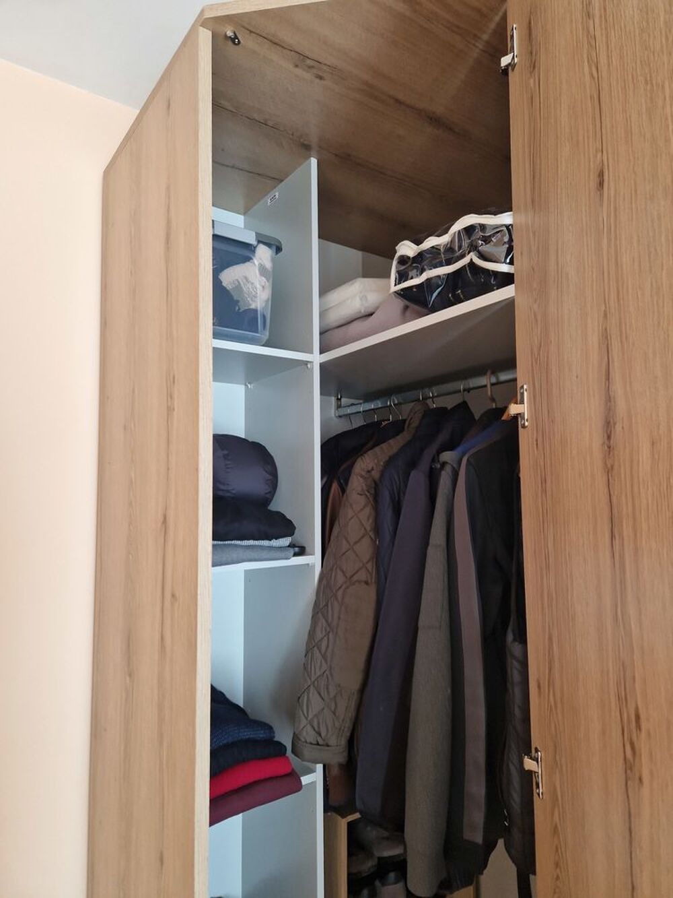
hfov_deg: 58.9
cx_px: 336
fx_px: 596
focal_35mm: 23
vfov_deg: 73.9
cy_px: 449
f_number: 1.8
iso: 160
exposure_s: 1/100
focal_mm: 5.4
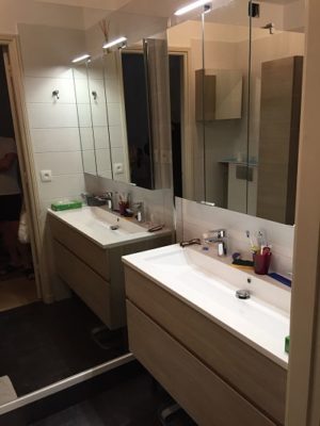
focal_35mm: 29
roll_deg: +2.7
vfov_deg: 61.7
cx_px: 160
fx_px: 357
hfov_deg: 48.2
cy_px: 213
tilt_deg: -13.6
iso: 80
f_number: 2.2
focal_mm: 4.15
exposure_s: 1/33
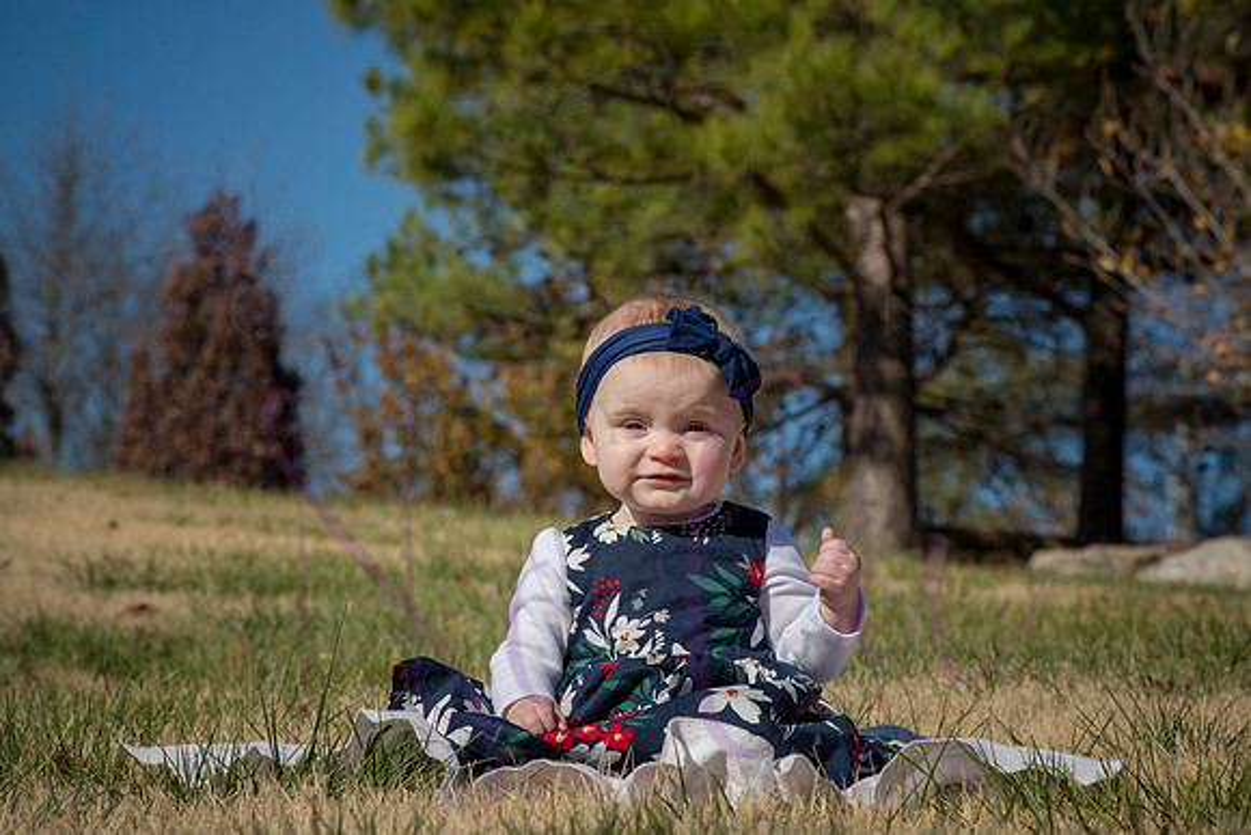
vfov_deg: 8.1
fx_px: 5909
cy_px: 418
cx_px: 626
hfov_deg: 12.1
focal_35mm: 170
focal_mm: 170
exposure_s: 1/400
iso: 400
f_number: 16
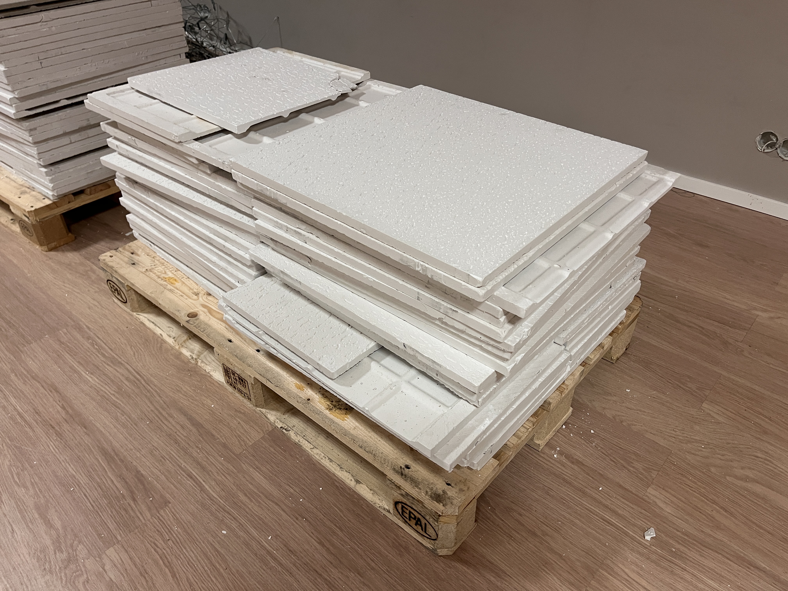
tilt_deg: -31.6
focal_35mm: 26
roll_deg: +0.4
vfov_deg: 53.1
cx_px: 394
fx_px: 592
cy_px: 296
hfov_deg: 67.3
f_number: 1.6
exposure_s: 1/50
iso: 100
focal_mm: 5.1
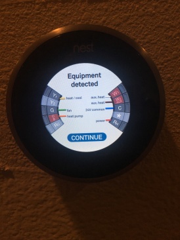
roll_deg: +3.0
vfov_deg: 61.7
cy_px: 120
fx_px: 201
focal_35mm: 29
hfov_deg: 48.2
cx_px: 90
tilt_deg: -9.6
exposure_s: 1/120
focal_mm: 4.15
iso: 40
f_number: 2.2
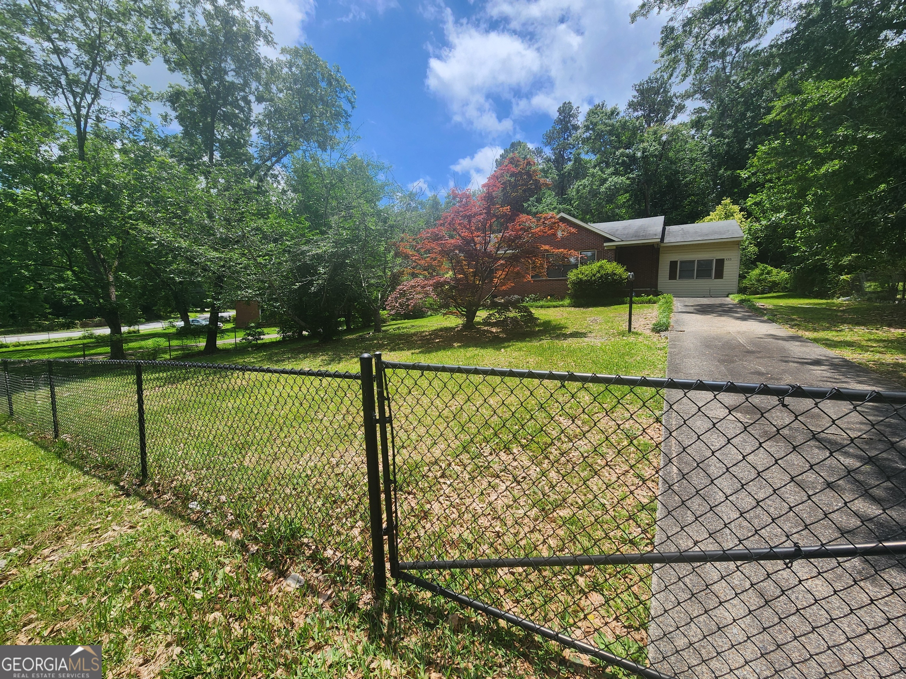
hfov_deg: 106.2
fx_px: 340
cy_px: 340
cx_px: 453
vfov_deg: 89.9
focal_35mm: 13
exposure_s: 1/1889
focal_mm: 2.2
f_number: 2.2
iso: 50
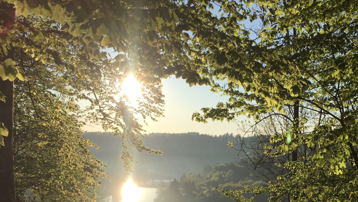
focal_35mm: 41
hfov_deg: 49.3
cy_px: 157
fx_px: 389
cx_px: 202
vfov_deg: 28.5
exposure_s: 1/2326
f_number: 2.2
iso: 32
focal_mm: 4.15
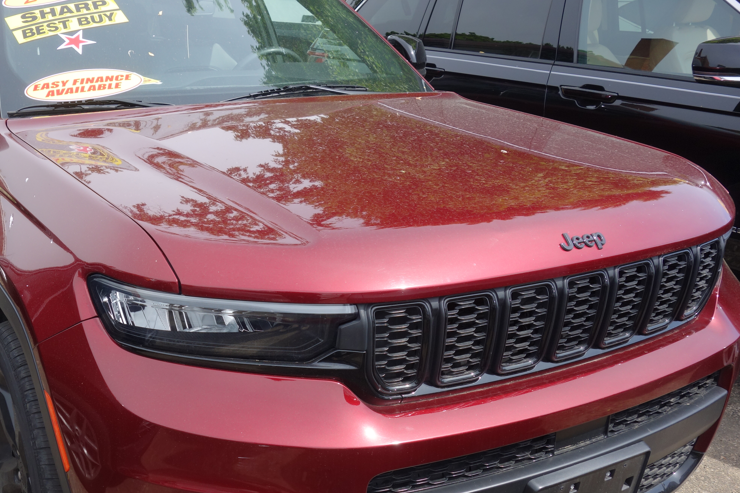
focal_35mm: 39
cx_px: 230
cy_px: 246
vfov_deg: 34.2
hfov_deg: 48.5
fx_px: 802
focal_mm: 10.4
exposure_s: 1/250
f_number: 5.6
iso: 160
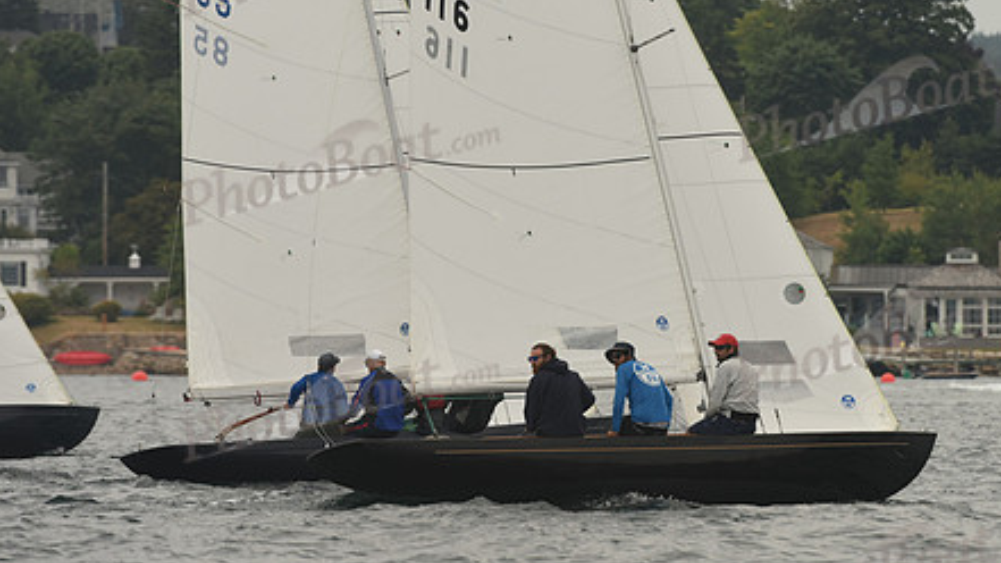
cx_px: 620
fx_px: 14624
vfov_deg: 2.2
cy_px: 253
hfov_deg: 3.9
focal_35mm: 551
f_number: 6.3
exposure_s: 1/1000
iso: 400
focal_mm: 400
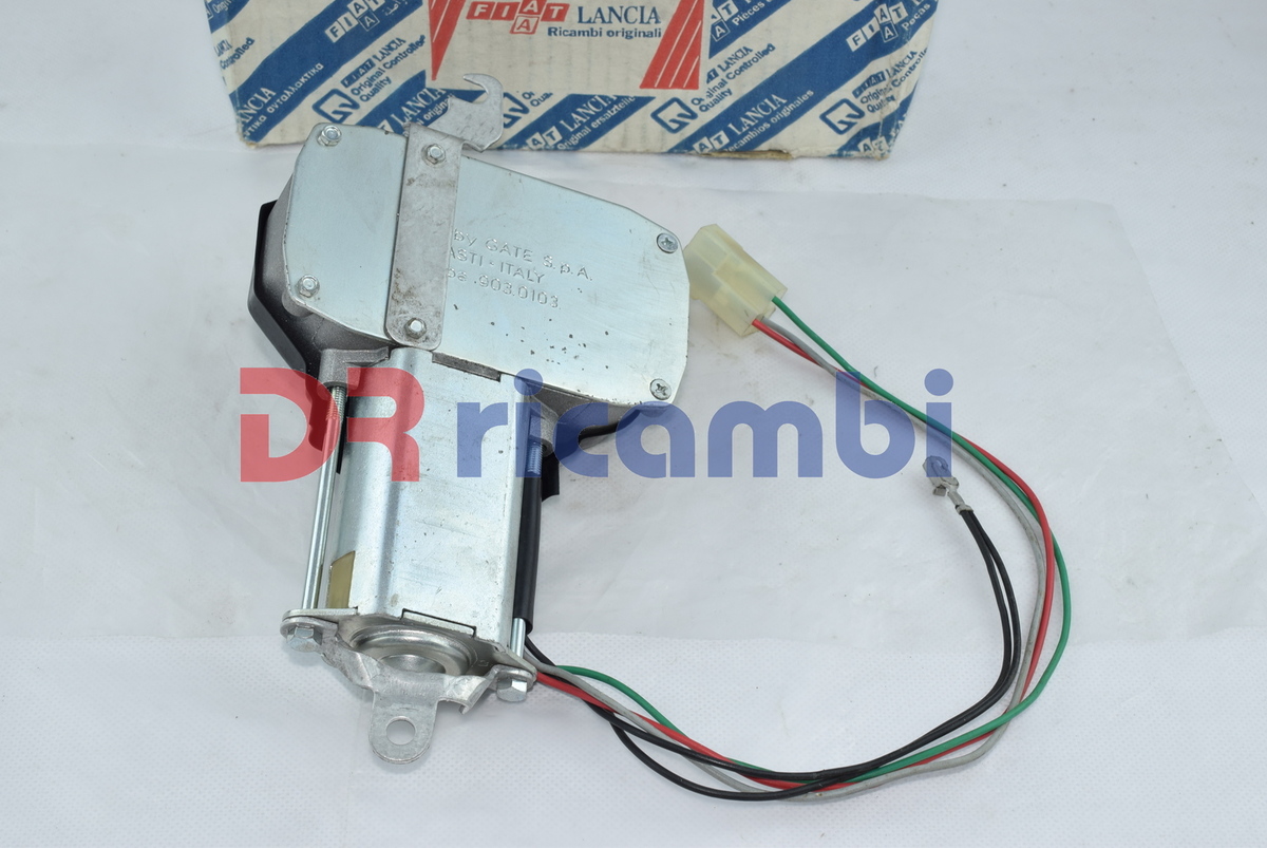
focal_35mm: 60
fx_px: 2114
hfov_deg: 33.4
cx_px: 634
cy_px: 424
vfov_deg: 22.7
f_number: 14
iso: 160
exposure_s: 1/60
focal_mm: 40
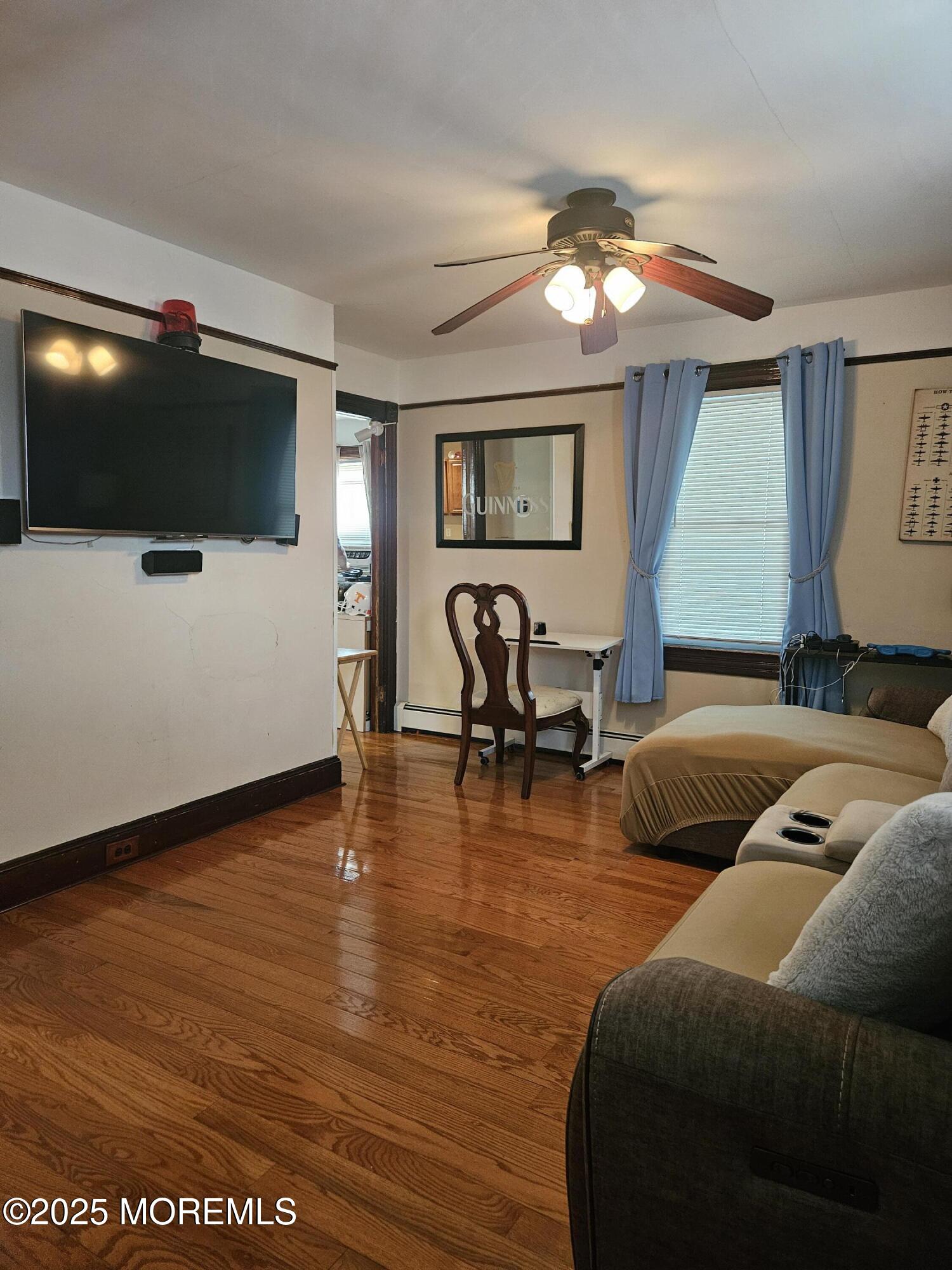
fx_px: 843
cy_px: 635
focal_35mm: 23
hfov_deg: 58.9
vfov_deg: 73.9
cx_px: 476
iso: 640
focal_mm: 5.4
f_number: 1.8
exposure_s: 1/60
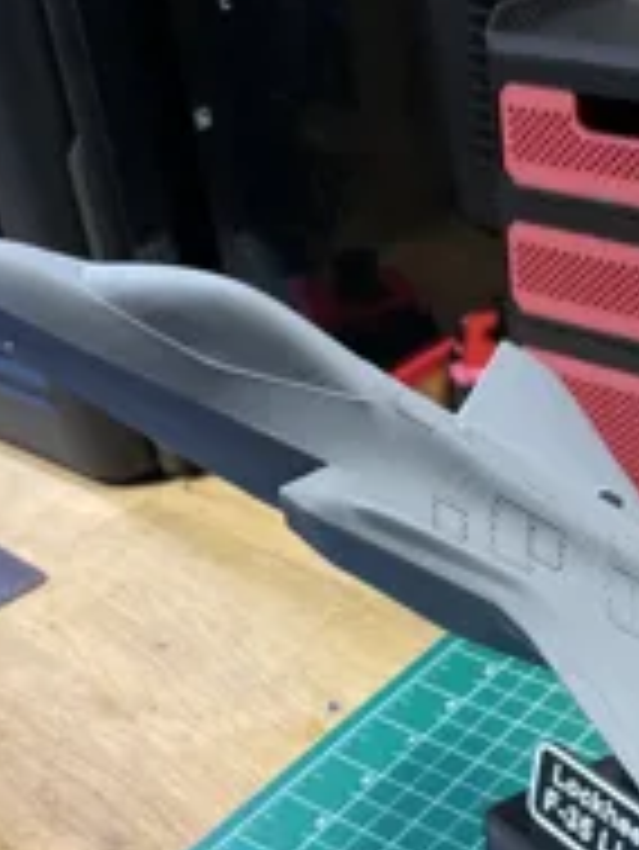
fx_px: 1352
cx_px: 459
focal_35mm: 55
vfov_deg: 33.9
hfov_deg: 26.3
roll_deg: +5.5
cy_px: 675
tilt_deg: -37.2
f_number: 1.5
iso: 200
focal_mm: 5.7
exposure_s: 1/60
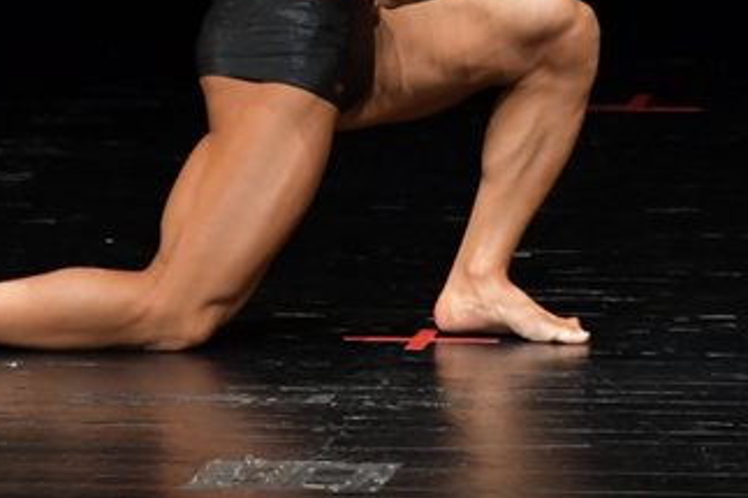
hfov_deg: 2.5
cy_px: -67
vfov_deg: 1.7
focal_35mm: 828
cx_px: 349
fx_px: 17194
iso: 3200
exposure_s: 1/400
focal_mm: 230
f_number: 5.6
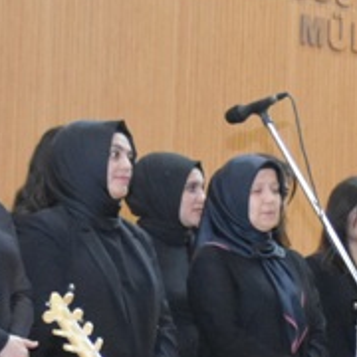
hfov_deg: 7.1
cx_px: 276
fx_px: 2870
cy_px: 398
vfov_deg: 7.1
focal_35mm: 246
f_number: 4.2
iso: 4500
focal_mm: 34
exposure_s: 1/60
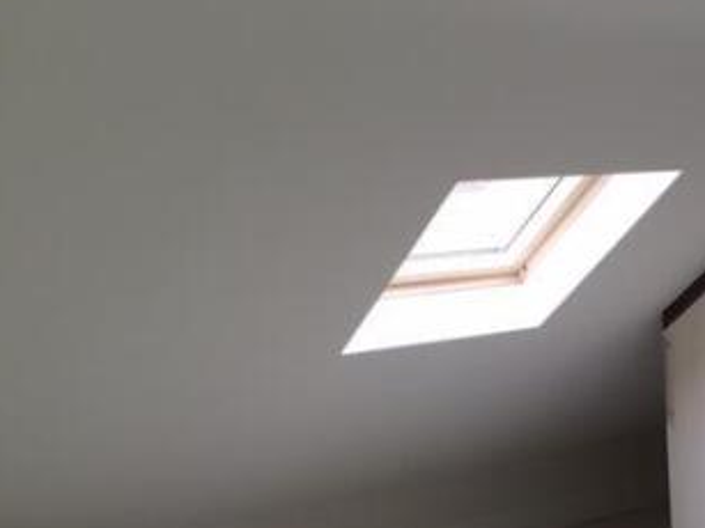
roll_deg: +3.9
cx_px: 610
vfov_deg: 26.3
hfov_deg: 33.4
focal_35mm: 55
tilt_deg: -9.8
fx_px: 1120
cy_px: 366
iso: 32
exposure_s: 1/100
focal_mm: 4.15
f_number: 2.2
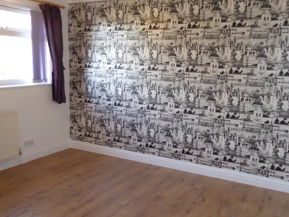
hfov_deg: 51.4
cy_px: 108
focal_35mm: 36
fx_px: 301
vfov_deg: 39.7
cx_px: 144
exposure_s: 1/125
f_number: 3.7
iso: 800
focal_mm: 6.3
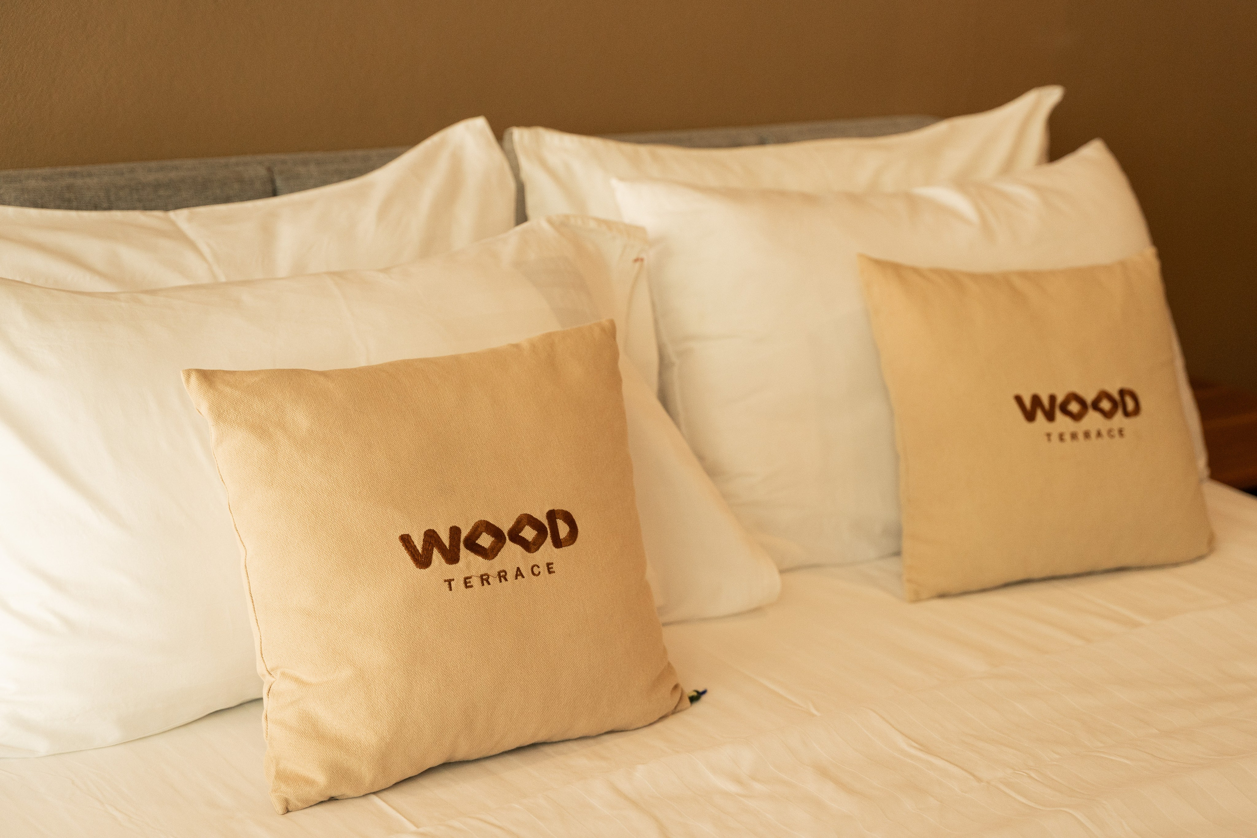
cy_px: 438
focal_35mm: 55
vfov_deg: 24.6
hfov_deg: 36.2
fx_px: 1921
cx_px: 699
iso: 1250
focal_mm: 49.5
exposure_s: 1/200
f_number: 2.8
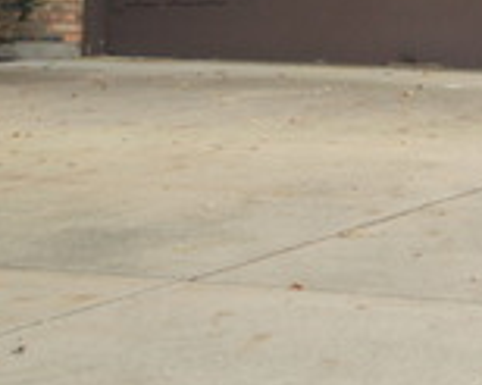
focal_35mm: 164
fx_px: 2338
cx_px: 873
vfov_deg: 9.3
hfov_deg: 11.0
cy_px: -66
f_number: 4.5
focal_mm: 28
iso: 100
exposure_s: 1/200
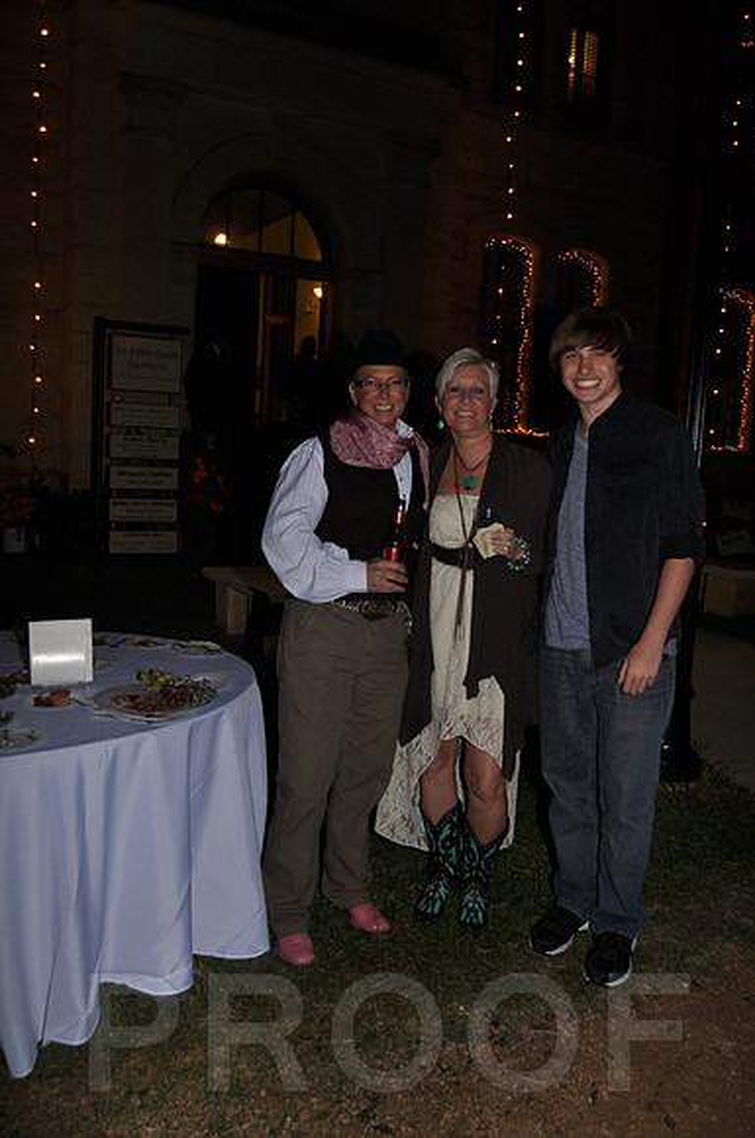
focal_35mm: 30
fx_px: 947
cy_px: 569
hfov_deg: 43.5
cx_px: 378
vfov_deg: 62.0
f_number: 3.5
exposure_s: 1/125
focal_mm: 20
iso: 250
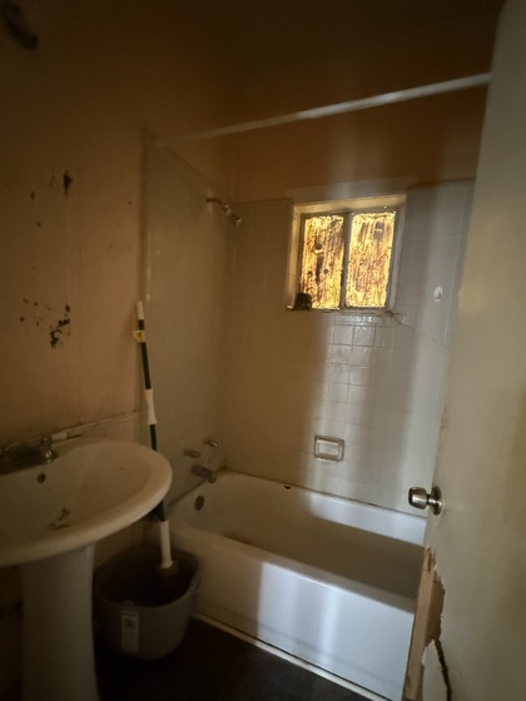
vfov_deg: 94.3
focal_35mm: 16
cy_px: 376
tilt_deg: -5.6
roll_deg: +0.3
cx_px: 266
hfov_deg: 78.1
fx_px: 324
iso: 1600
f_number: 2.2
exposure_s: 1/36
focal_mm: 2.22
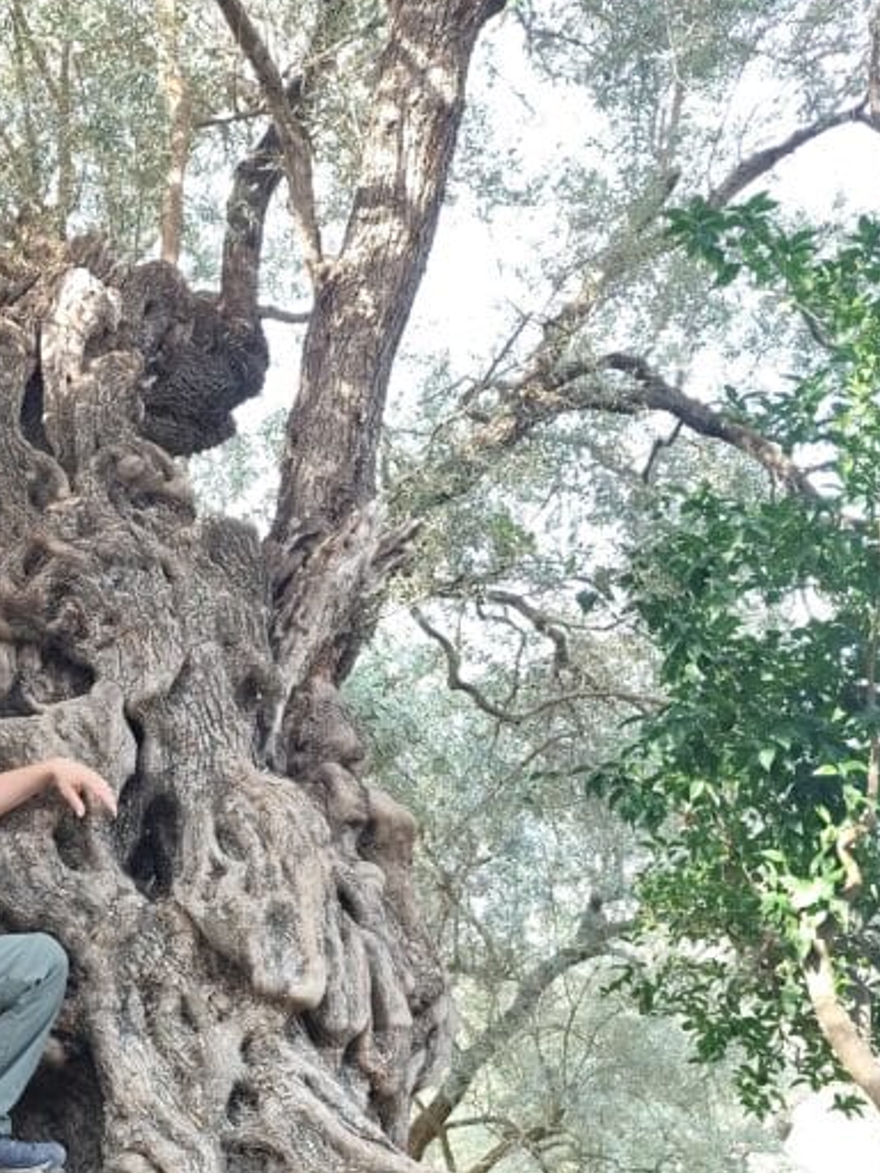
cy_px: 738
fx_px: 1559
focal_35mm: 46
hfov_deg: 29.5
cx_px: 9
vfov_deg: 40.9
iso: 300
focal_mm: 6.19
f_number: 1.65
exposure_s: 1/100
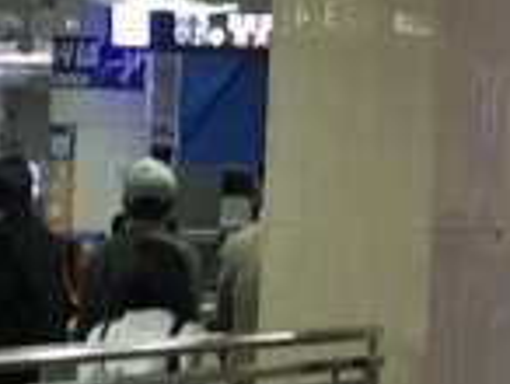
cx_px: 440
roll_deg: -2.7
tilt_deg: -3.5
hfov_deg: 9.7
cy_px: 216
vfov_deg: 7.3
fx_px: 2996
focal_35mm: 203
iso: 100
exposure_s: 1/30
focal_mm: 4.15
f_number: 2.2
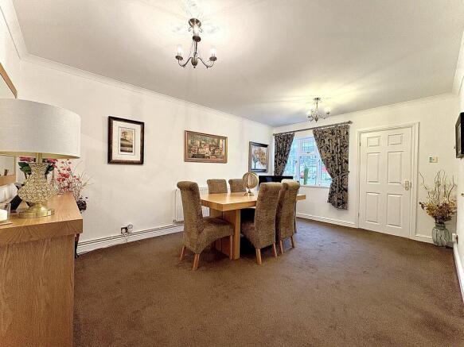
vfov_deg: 85.7
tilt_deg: -0.4
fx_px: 188
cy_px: 174
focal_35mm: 14
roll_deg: -0.4
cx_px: 232
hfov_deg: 102.1
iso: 200
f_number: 2.2
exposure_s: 1/50
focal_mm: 2.22
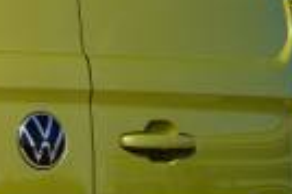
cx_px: -240
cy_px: 161
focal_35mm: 300
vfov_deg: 4.6
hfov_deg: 6.7
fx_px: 2433
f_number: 5
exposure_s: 1/320
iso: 100
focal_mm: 62.9
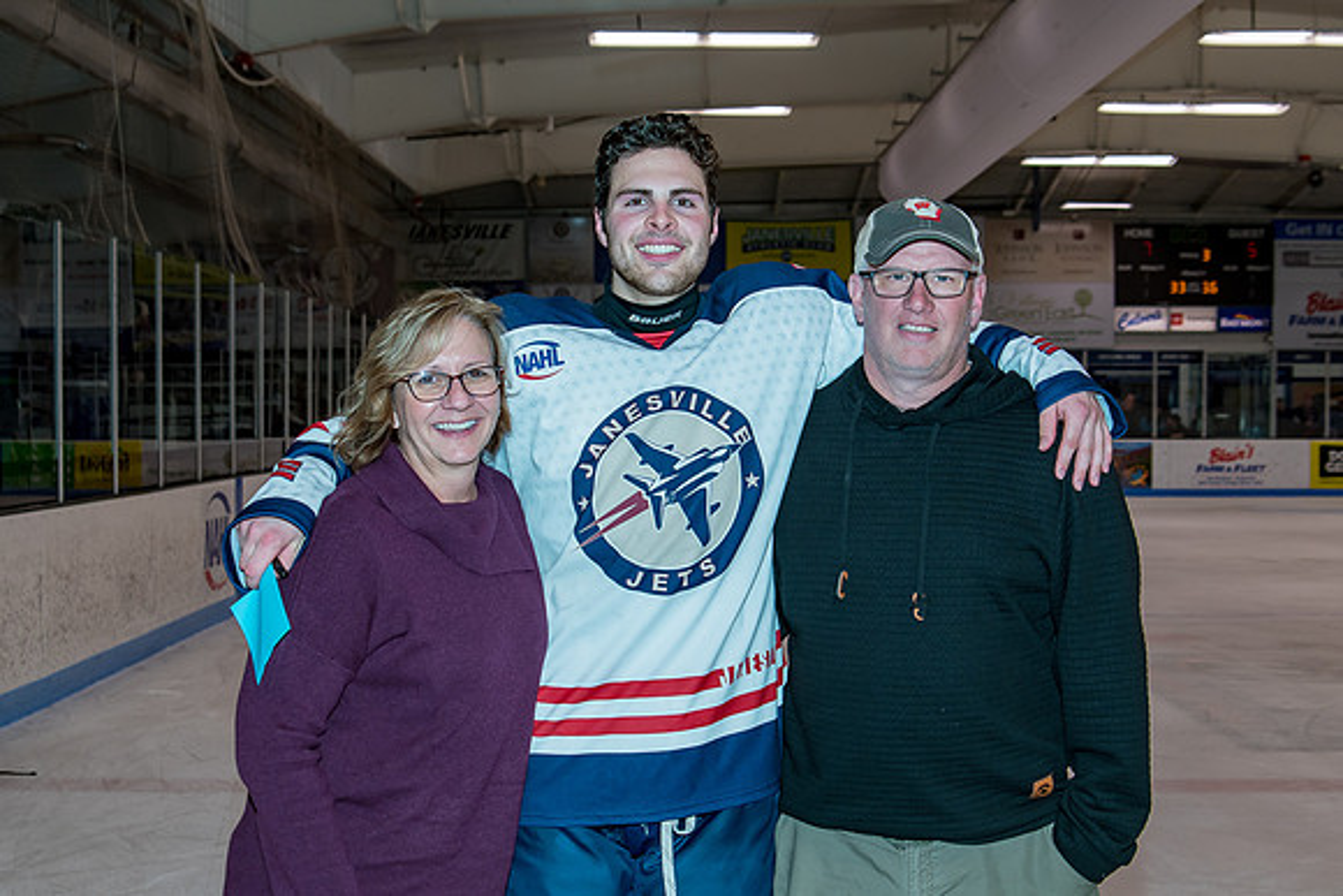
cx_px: 676
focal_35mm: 62
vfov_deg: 22.1
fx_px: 2299
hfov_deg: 32.6
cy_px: 451
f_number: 4.5
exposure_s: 1/200
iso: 200
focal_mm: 34
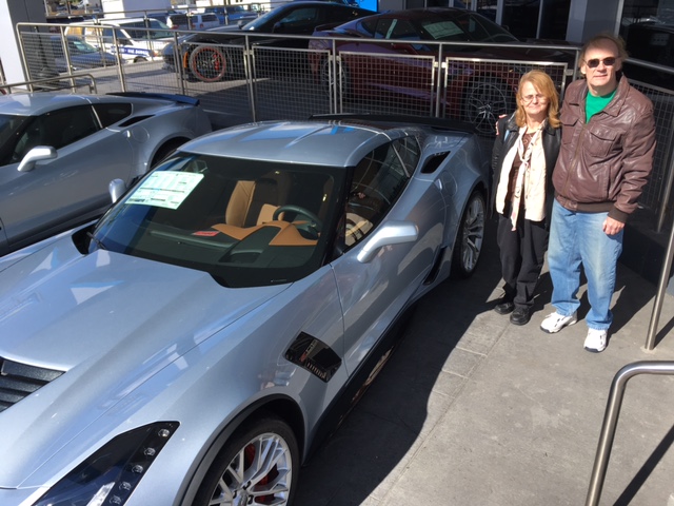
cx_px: 337
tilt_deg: -25.2
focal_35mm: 29
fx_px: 565
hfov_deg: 61.7
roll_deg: +1.4
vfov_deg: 48.2
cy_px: 253
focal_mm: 4.15
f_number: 2.2
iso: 25
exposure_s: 1/916
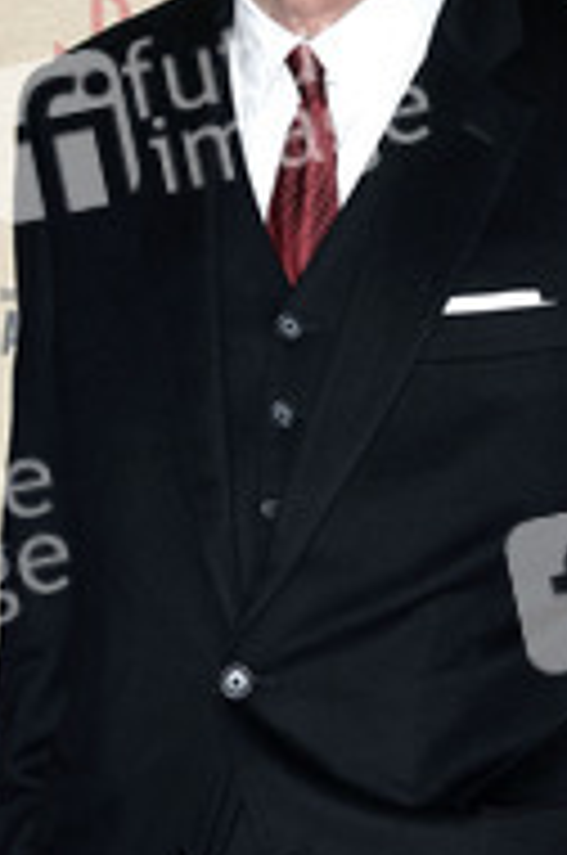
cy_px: 342
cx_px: 328
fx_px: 4600
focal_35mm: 194
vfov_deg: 10.6
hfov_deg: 7.1
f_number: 5.6
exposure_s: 1/250
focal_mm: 92
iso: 400
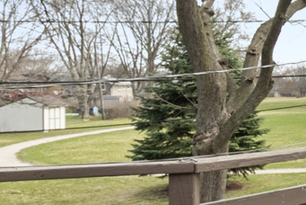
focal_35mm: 71
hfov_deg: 19.7
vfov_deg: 19.2
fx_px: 604
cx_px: 570
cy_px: 86
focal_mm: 10
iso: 250
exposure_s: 1/100
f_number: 8
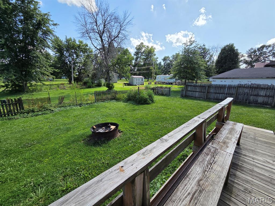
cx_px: 138
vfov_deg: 89.9
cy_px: 103
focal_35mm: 13
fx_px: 103
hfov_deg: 106.2
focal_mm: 2.2
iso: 50
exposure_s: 1/1258
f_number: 2.2
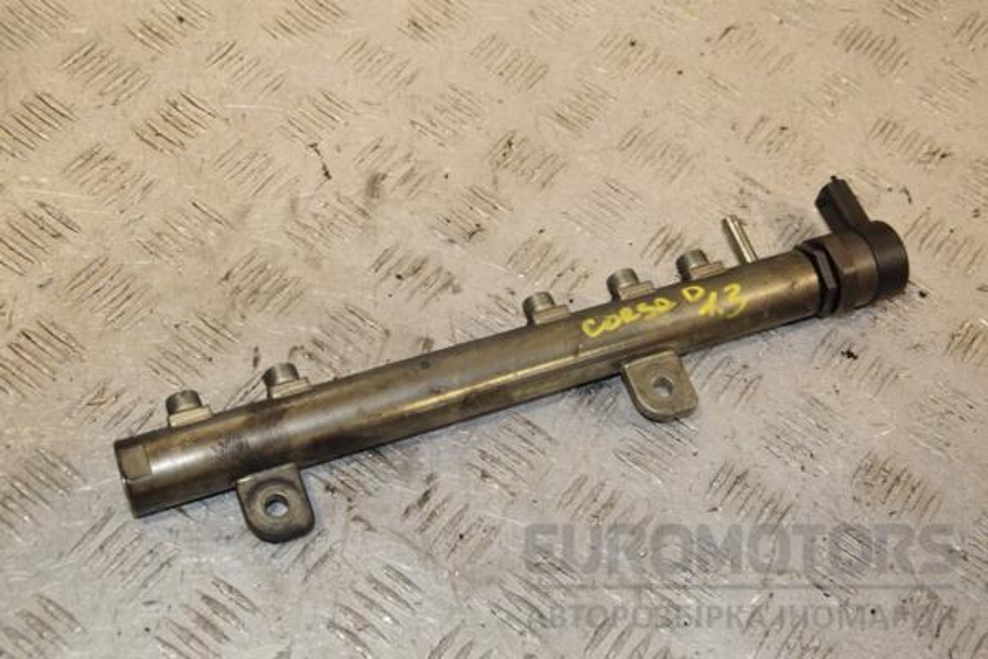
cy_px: 330
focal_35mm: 57
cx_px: 494
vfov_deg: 23.8
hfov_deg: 35.1
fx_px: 1564
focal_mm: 38
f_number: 7.1
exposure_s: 1/200
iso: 800
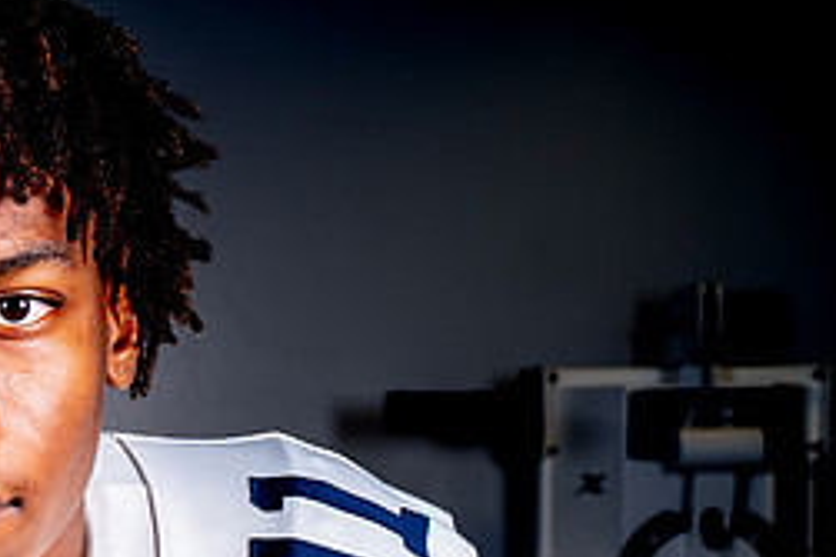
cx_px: -22
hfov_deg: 17.2
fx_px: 2692
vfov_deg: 11.7
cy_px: 581
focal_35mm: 116
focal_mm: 48
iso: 100
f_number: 8
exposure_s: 1/125
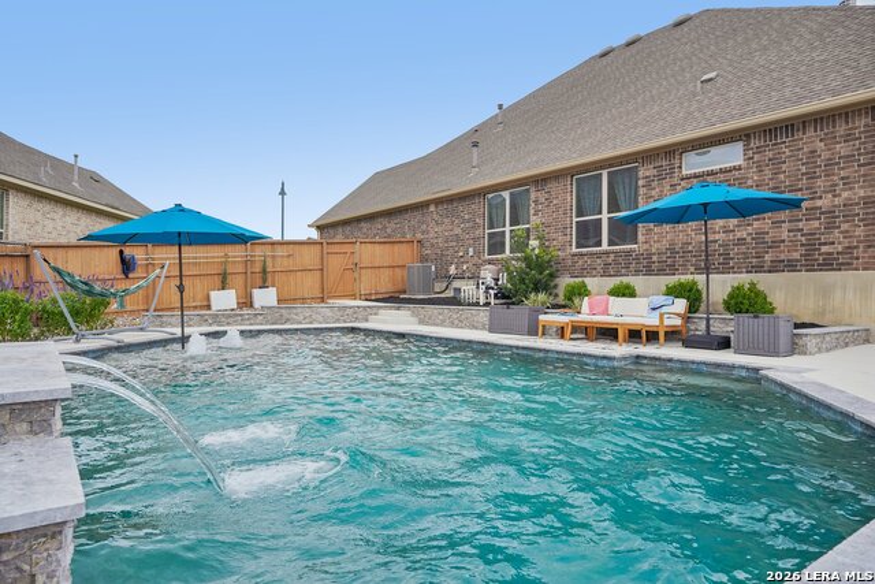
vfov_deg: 56.2
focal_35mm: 22
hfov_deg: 77.3
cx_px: 438
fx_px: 547
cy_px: 292
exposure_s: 1/200
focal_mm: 22.5
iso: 100
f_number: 8
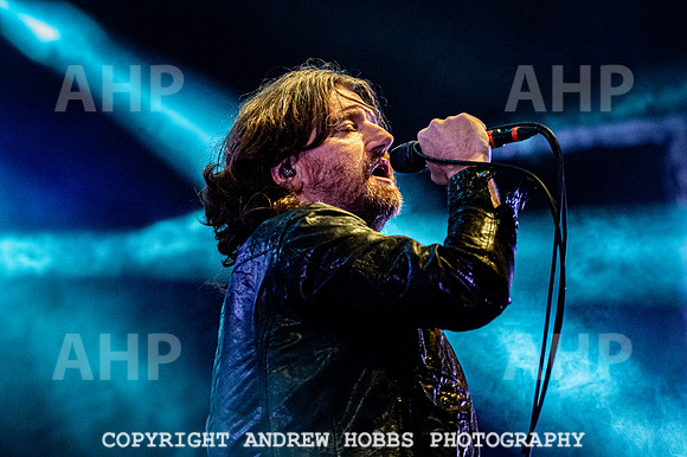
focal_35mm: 180
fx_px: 3433
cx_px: 344
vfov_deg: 7.6
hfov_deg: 11.4
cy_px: 228
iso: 8000
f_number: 5
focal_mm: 180
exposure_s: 1/1000
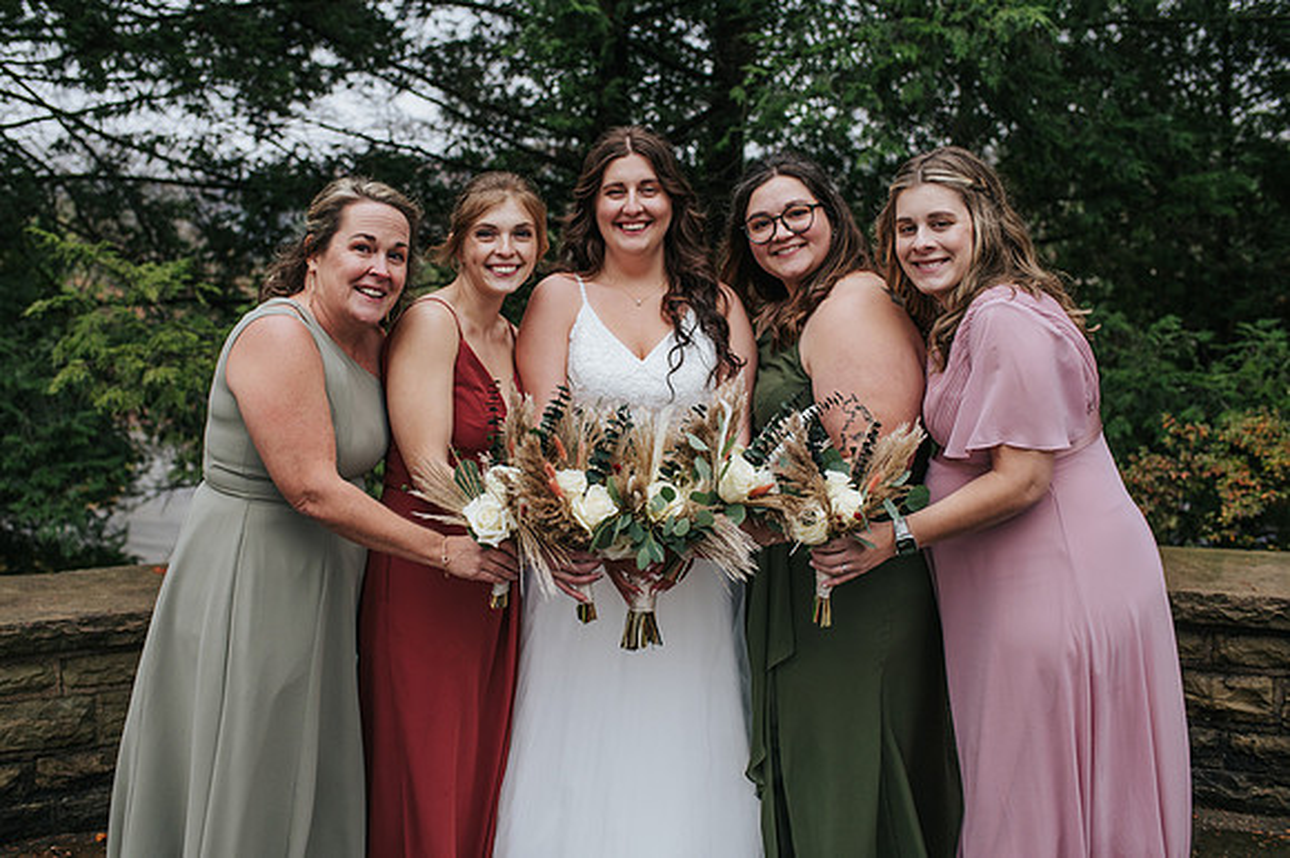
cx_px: 609
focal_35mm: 37
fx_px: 1323
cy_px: 429
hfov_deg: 52.0
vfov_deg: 36.0
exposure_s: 1/400
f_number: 3.2
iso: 800
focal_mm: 35
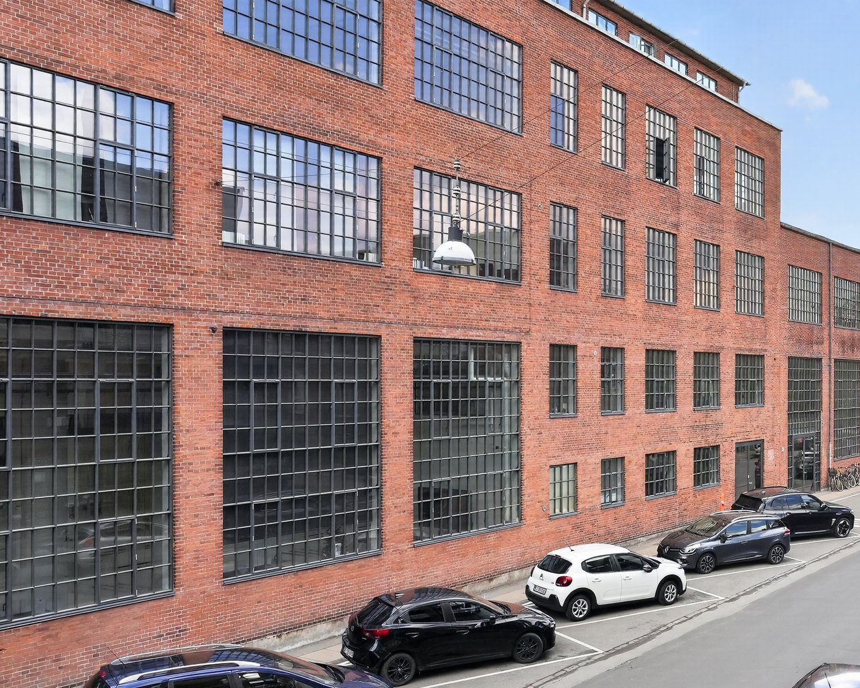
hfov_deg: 42.4
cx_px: 759
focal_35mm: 40
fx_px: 1018
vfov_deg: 37.3
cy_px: 382
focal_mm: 21
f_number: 8
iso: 400
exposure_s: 1/200
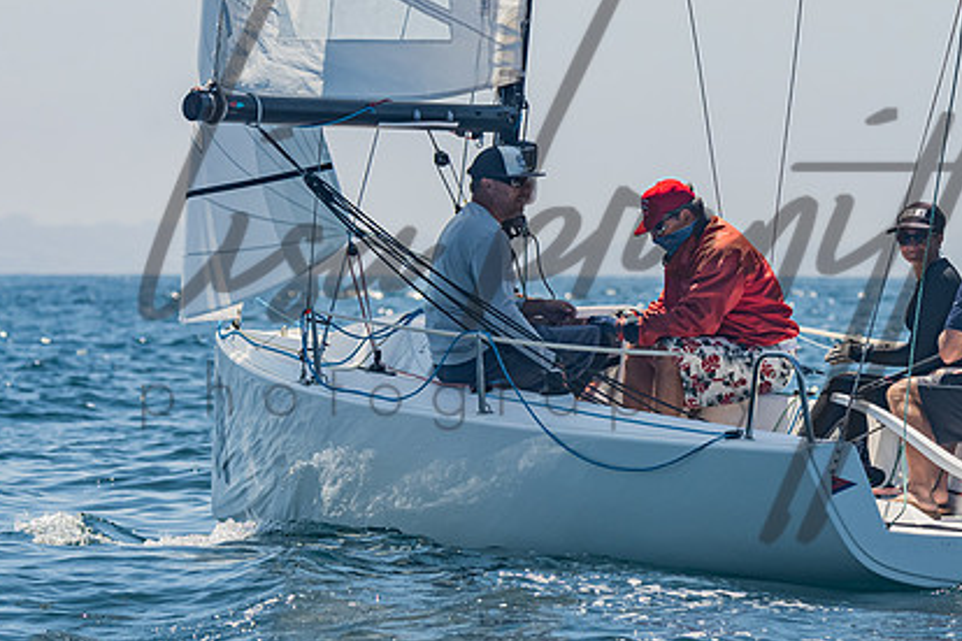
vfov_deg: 3.5
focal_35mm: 394
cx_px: 505
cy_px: 376
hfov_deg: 5.2
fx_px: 10528
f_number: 6.3
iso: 400
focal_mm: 195
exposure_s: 1/2000
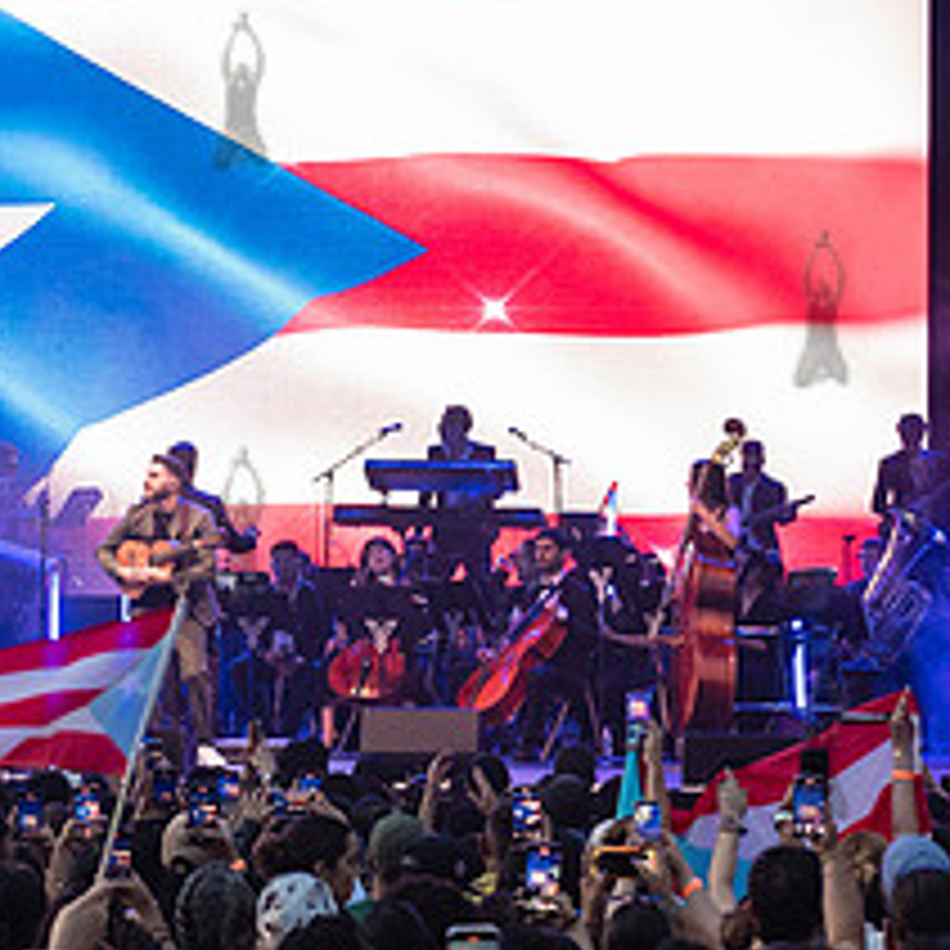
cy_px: 525
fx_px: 5092
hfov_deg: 10.6
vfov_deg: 10.7
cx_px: 239
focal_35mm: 164
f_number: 4
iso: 3200
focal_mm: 70
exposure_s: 1/500
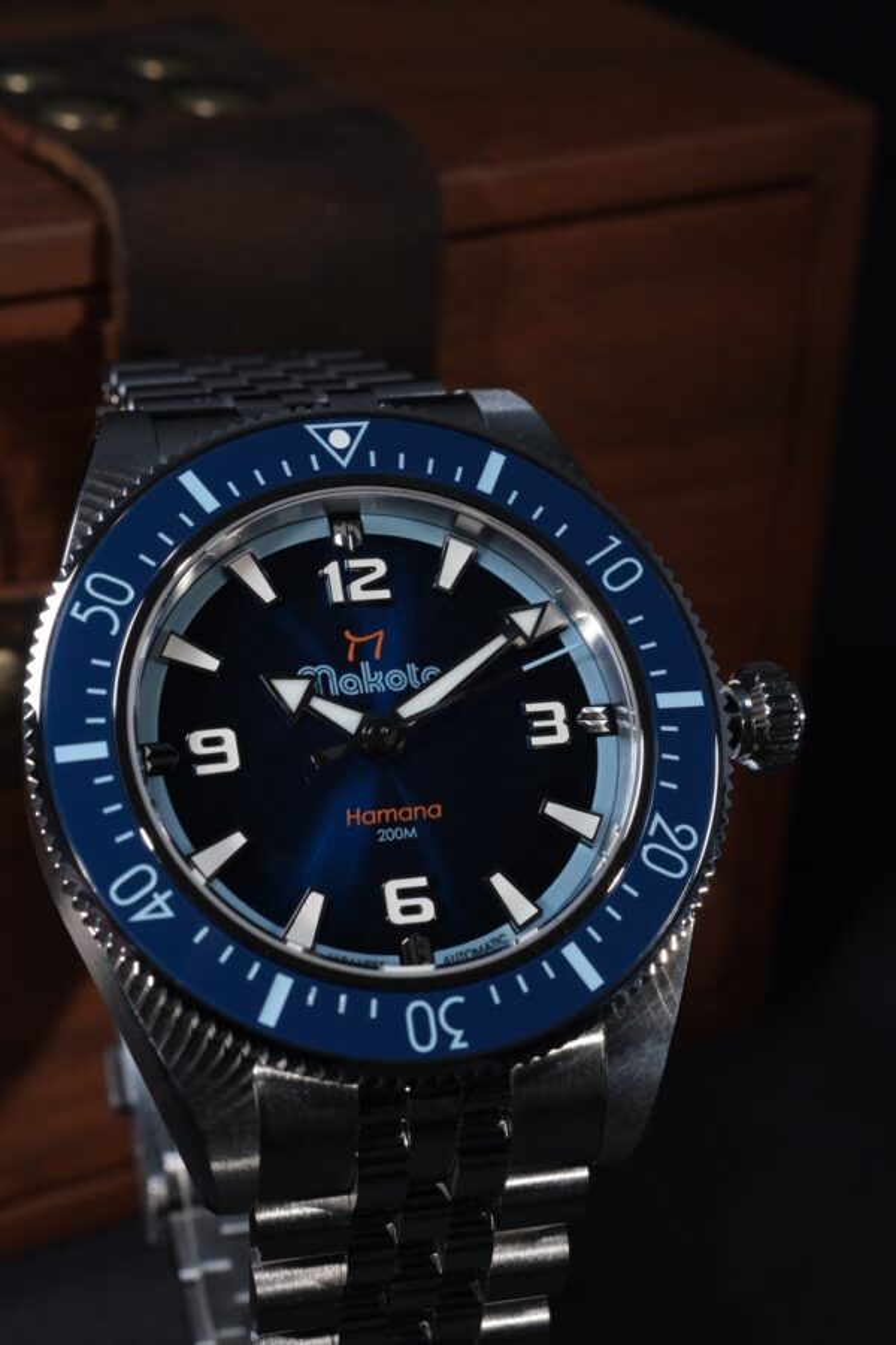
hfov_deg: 32.6
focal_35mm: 41
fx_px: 1531
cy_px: 672
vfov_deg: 47.4
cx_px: 448
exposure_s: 1/50
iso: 500
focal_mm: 27.1
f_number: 8
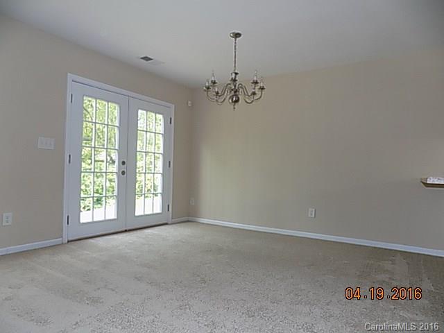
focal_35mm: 23
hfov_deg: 73.9
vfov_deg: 58.9
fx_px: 295
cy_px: 166
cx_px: 222
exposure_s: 1/30
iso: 80
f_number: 3.1
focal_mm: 4
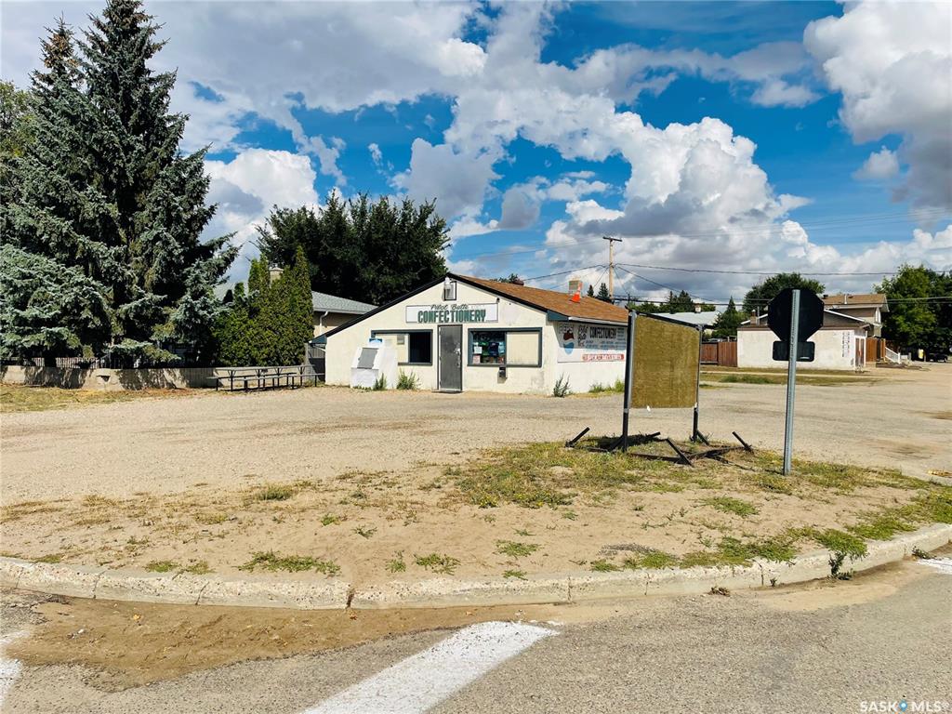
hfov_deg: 69.4
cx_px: 476
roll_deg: -0.1
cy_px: 357
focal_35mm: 25
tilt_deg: -1.7
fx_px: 688
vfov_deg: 54.9
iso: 32
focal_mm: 5.1
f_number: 1.6
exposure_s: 1/7407
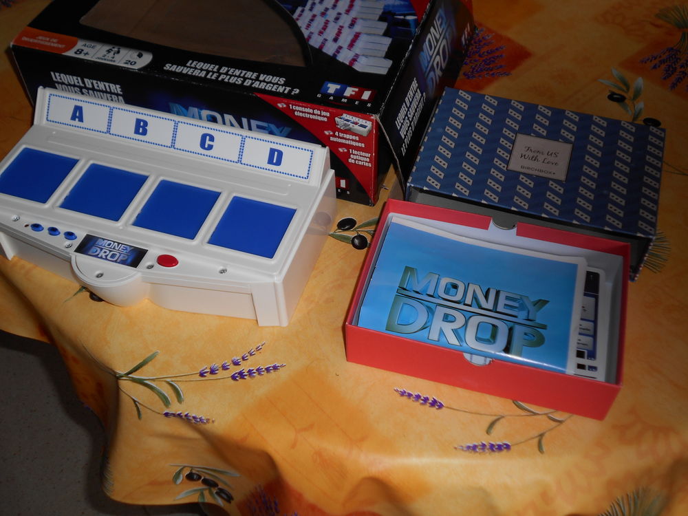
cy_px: 258
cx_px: 344
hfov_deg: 47.9
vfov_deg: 36.8
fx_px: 775
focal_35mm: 39
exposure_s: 1/30
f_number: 3.9
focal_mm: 6.7
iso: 80
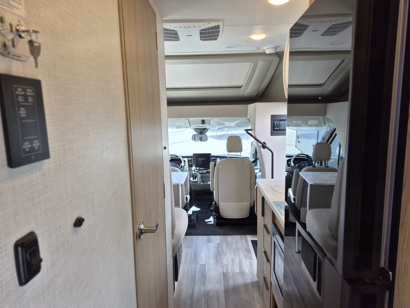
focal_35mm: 23
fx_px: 272
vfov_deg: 58.9
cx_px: 205
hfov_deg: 73.9
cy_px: 154
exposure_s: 1/182
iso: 64
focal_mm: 5.4
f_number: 1.8
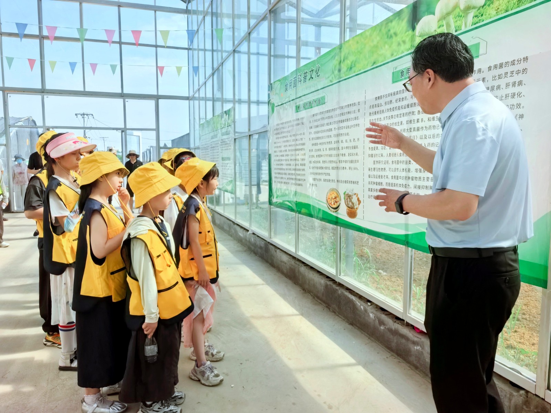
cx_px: 276
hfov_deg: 65.3
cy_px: 206
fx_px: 430
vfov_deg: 51.4
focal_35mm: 27
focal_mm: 5.75
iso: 160
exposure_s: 1/1001
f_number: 4
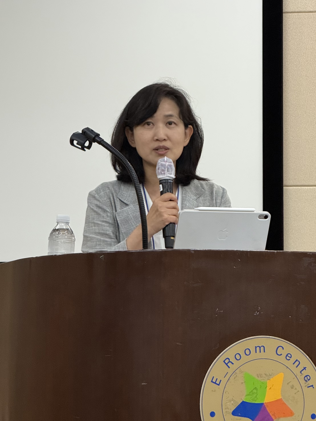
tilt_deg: +5.5
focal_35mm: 120
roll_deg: -1.1
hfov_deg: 12.3
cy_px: 210
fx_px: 1460
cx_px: 158
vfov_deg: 16.4
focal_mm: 15.66
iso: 200
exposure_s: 1/120
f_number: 2.8
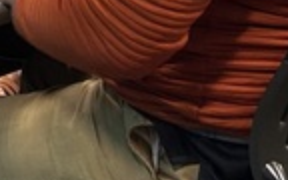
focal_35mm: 196
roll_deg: -1.5
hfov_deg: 9.5
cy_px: -368
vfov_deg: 6.2
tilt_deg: -3.1
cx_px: -408
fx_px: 1538
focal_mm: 5.7
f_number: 1.5
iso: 80
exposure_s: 1/60
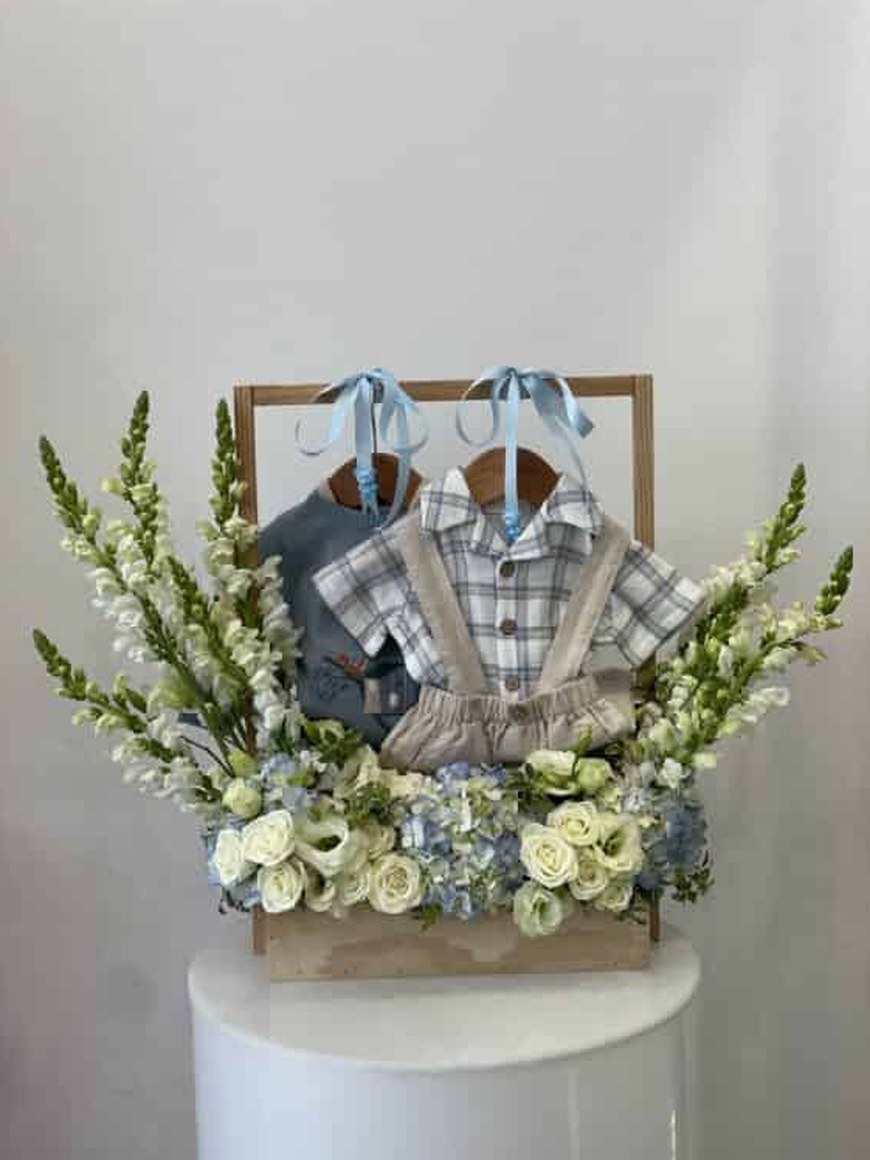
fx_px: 2178
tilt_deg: -10.7
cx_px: 439
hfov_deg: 22.6
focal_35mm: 65
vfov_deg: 29.8
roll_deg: +0.7
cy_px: 583
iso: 80
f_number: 2.2
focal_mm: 7.5
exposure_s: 1/120
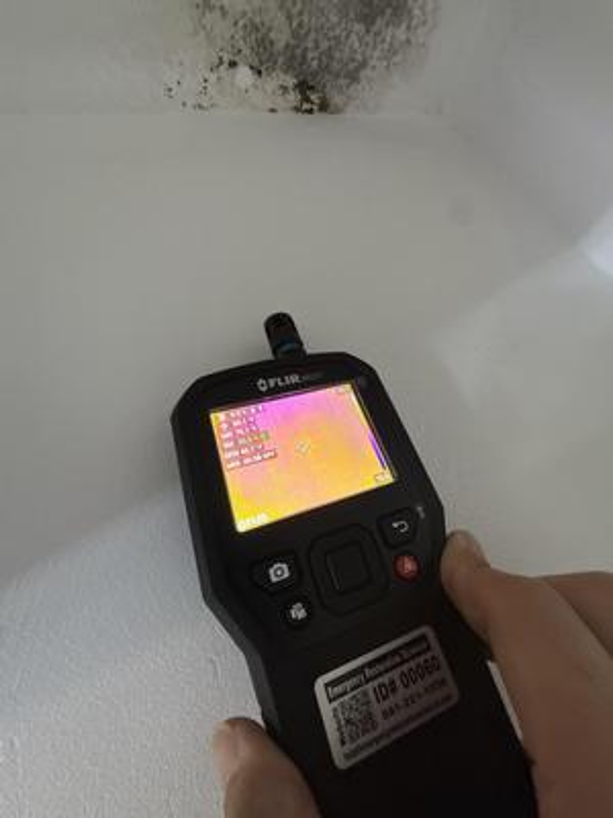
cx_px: 306
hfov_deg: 85.7
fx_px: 331
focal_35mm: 14
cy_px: 409
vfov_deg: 102.1
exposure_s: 1/99
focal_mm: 2.22
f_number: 2.2
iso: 320
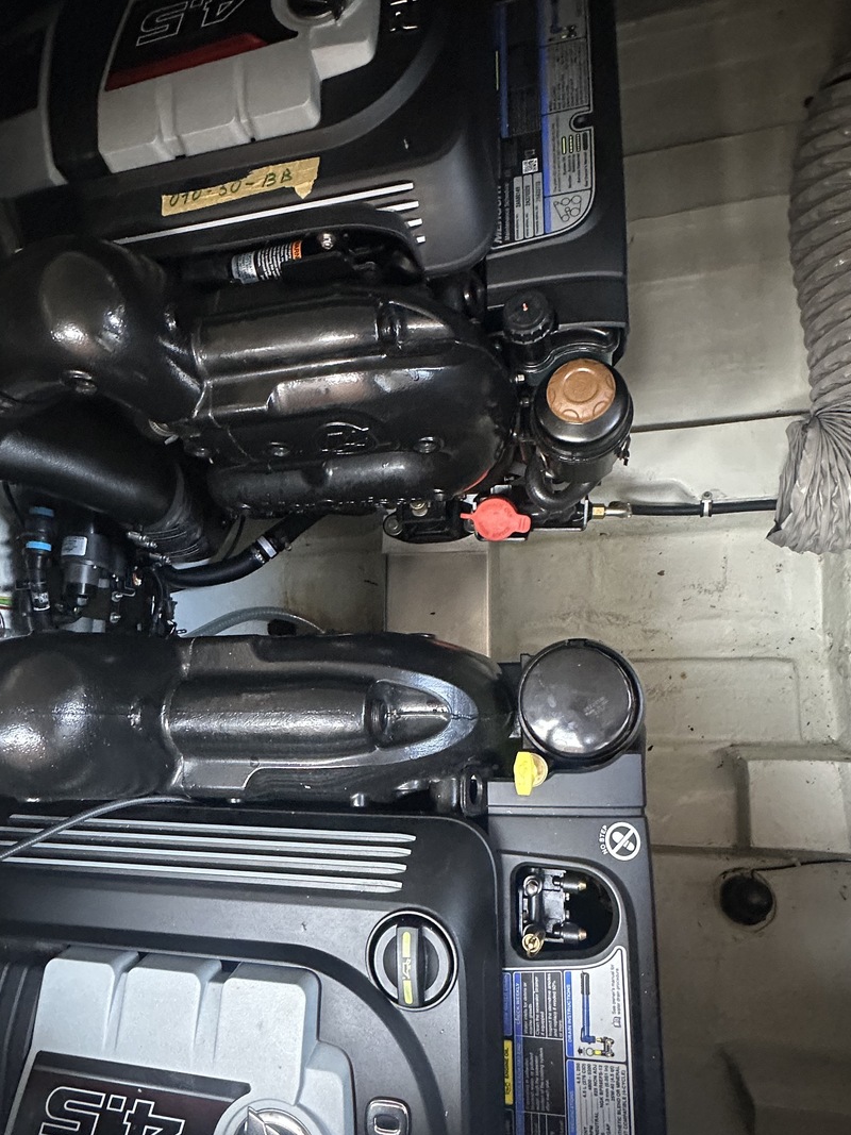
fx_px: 688
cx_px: 417
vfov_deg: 78.7
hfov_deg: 63.4
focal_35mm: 21
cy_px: 629
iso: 640
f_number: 2.2
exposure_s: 1/60
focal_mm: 2.22
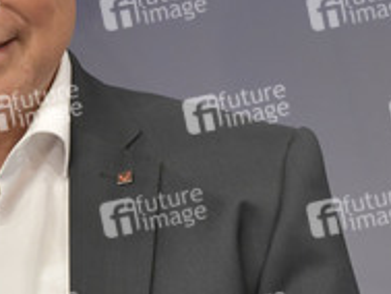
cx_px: -26
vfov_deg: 14.3
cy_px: 58
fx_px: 1164
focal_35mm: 103
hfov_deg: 18.4
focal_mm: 45
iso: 2500
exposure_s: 1/200
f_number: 6.3
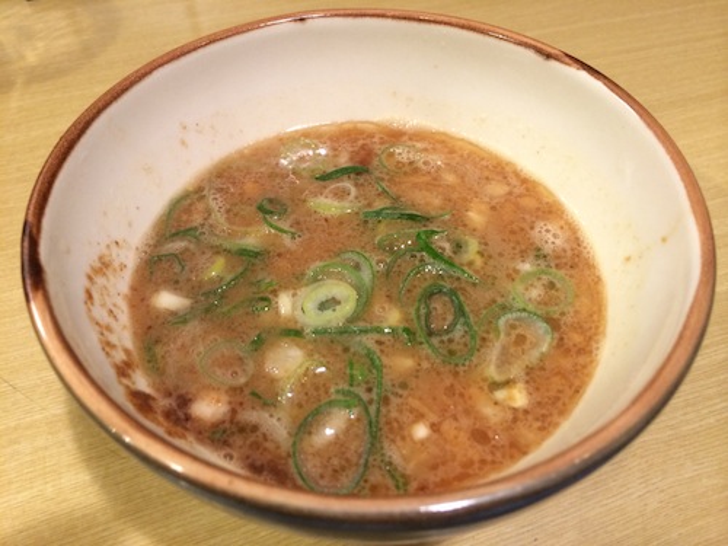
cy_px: 273
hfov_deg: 60.0
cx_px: 364
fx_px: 631
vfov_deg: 46.8
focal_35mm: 30
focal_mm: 4.12
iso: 160
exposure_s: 1/30
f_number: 2.2
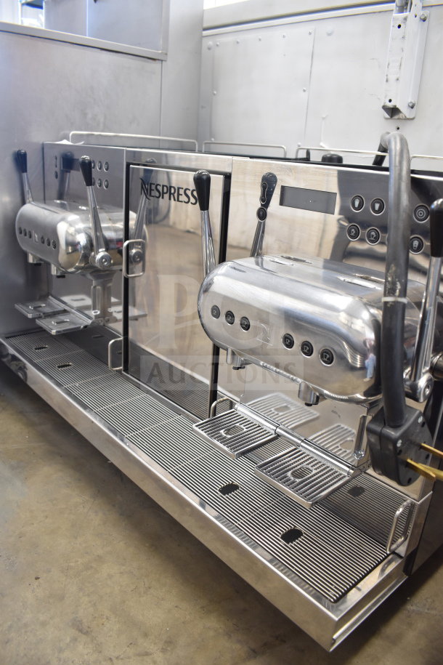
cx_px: 222
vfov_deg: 67.4
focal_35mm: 27
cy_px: 332
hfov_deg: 47.9
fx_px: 498
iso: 720
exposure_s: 1/30
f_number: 3.5
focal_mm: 18
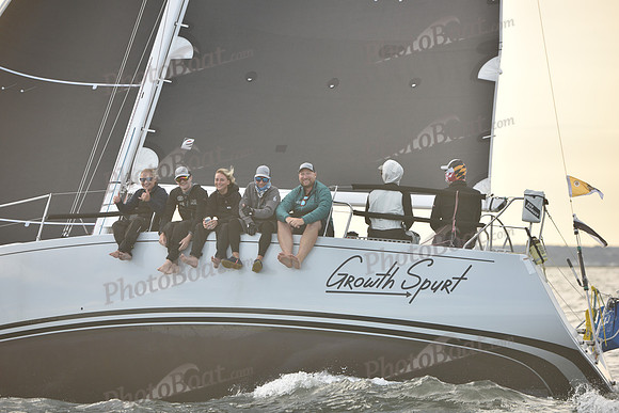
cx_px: 310
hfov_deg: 13.2
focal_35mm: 155
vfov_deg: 8.9
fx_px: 2666
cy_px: 206
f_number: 3.5
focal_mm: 155
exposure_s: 1/640
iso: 250
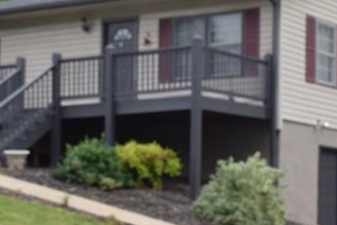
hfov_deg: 17.0
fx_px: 1118
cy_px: 131
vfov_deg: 11.5
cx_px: 274
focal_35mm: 119
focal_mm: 27
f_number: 8
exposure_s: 1/250
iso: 320
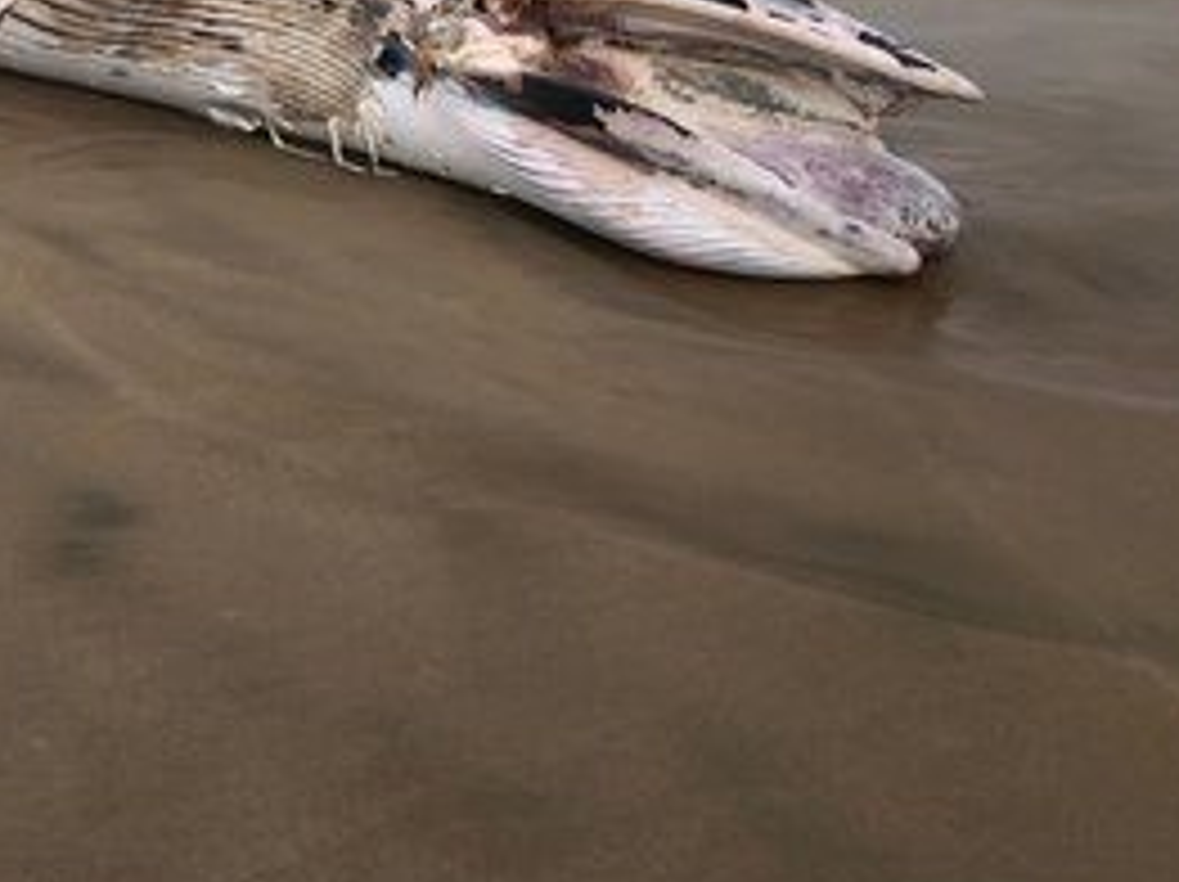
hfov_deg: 31.8
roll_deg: +1.1
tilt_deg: -16.9
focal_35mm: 57
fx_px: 1940
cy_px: 40
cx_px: 65
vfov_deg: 24.6
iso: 20
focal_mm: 3.99
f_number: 1.8
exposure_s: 1/813
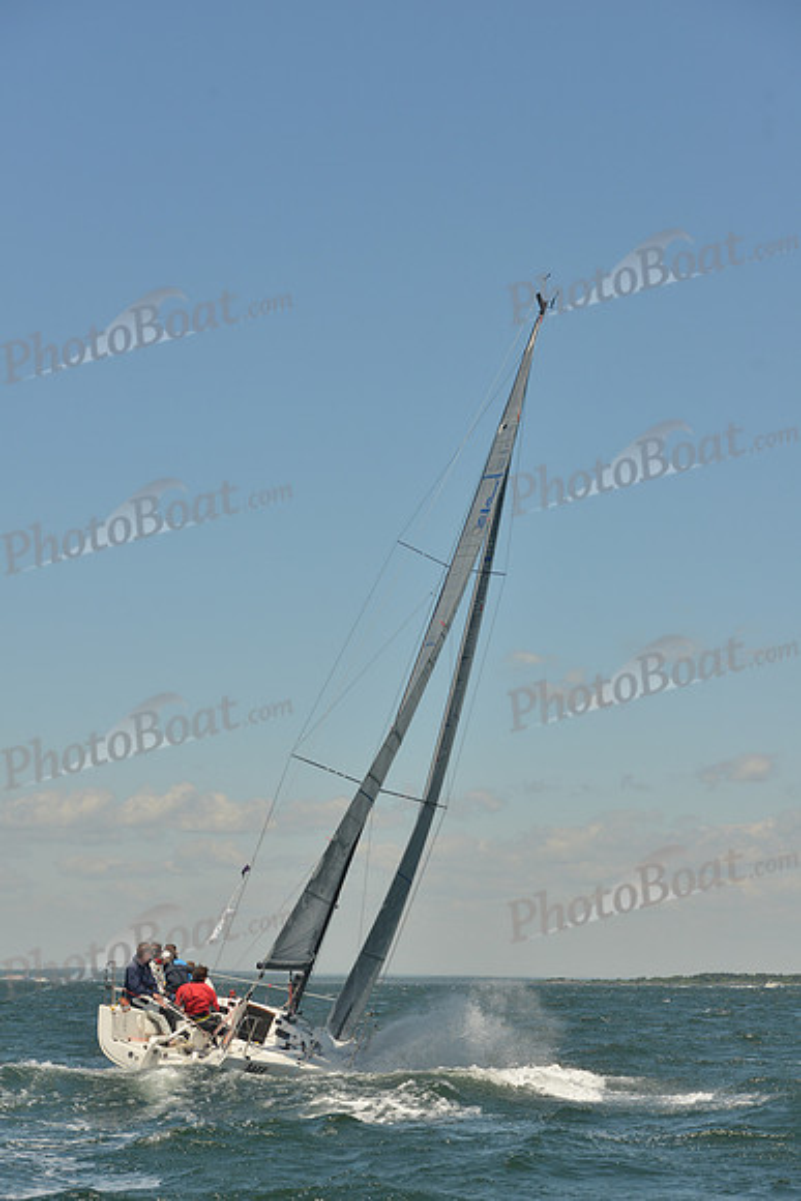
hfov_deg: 19.5
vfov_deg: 28.8
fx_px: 2335
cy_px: 600
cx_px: 400
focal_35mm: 70
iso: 400
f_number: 7.1
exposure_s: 1/800
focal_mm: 70
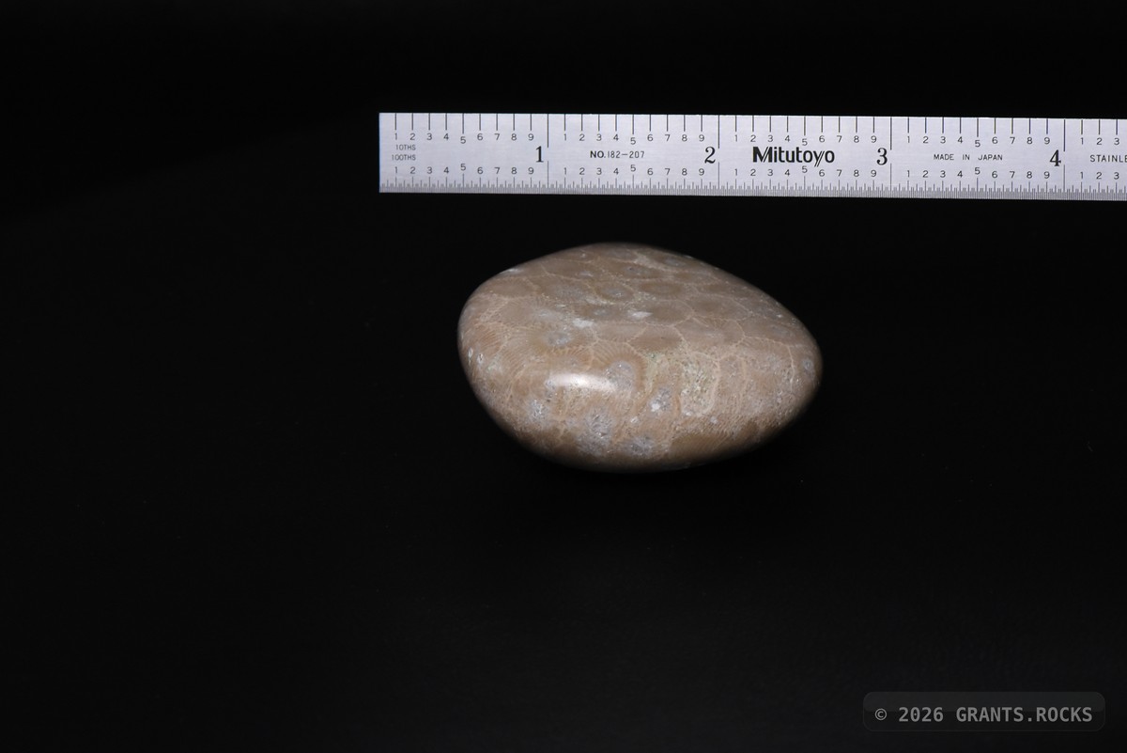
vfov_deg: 13.1
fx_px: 3288
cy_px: 376
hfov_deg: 19.4
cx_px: 564
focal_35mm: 105
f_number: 14
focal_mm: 105
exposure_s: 1/60
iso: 5000
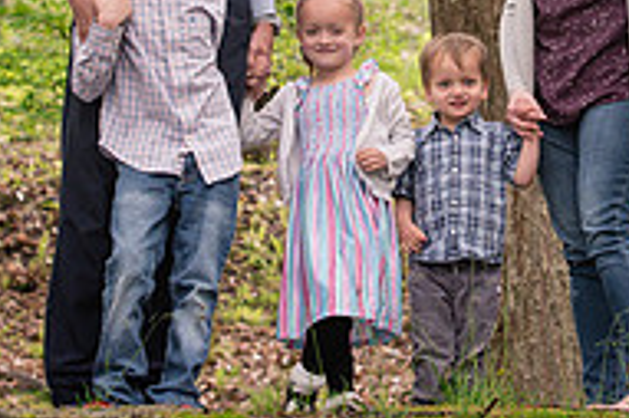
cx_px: 418
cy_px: -110
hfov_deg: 9.7
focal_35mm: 213
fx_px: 3718
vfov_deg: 6.4
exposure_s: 1/400
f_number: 5
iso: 640
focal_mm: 70
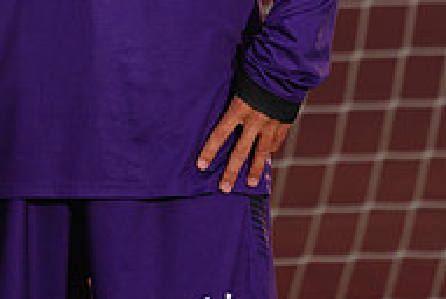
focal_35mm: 1067
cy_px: -210
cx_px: 76
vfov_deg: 1.3
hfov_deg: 1.9
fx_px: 13239
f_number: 7.1
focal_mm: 352
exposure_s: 1/200
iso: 100
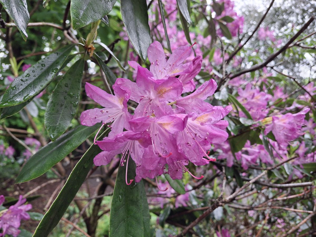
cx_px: 158
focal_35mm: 25
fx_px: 228
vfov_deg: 54.9
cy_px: 118
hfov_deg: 69.4
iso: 40
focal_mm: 4.69
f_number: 1.8
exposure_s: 1/100
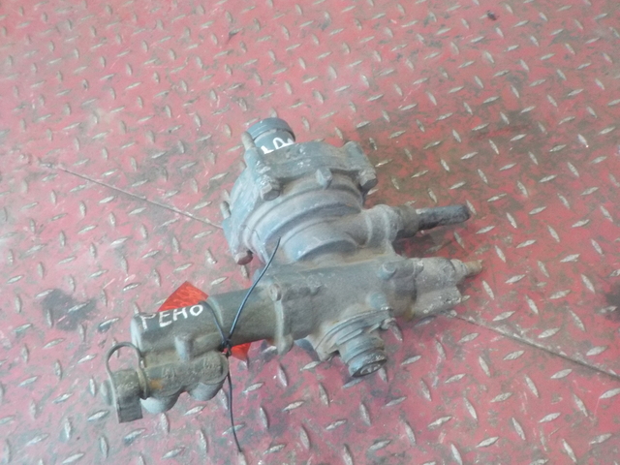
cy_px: 232
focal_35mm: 30
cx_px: 310
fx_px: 537
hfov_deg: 60.0
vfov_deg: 46.8
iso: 560
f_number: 3.3
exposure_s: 1/8
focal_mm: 4.1
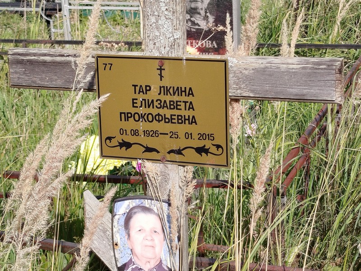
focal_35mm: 29
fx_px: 302
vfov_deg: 48.2
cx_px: 180
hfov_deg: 61.7
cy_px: 136
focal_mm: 5.31
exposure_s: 1/618
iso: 50
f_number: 1.7
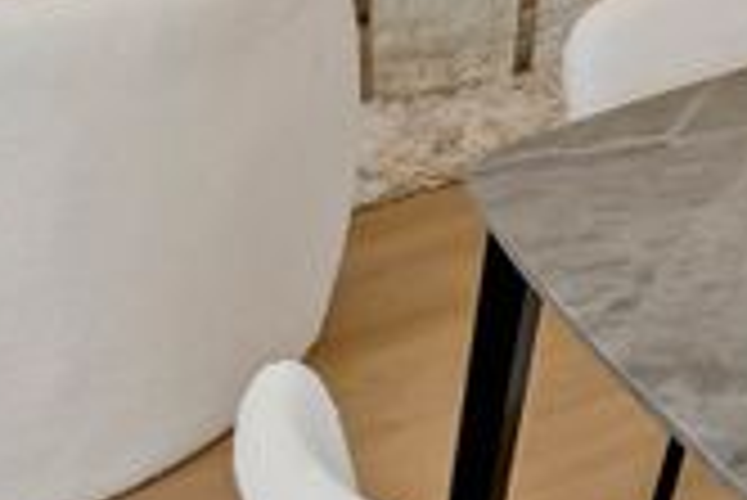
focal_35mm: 101
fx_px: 2098
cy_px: -811
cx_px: 1710
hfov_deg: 14.5
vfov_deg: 10.9
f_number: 8
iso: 800
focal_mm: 14
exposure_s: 1/320
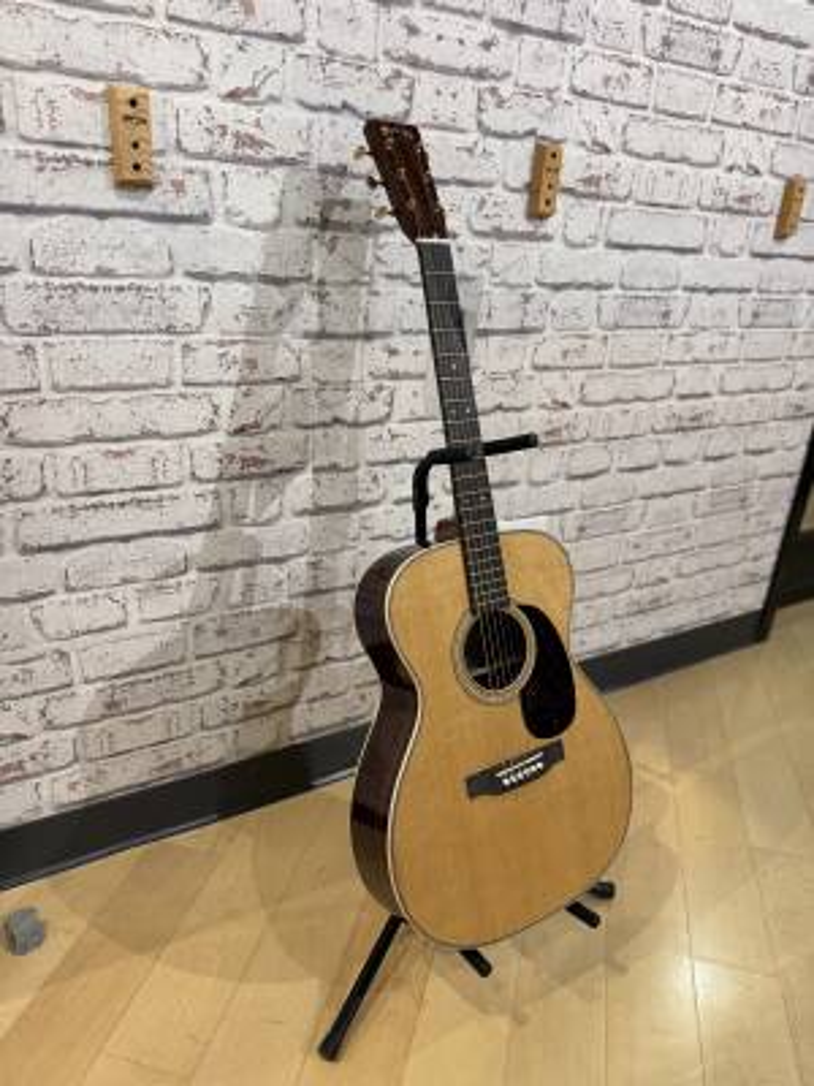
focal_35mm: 24
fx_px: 752
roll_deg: -4.6
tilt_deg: -22.9
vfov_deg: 71.6
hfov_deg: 56.8
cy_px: 543
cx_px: 407
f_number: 1.78
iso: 250
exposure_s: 1/60
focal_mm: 6.76
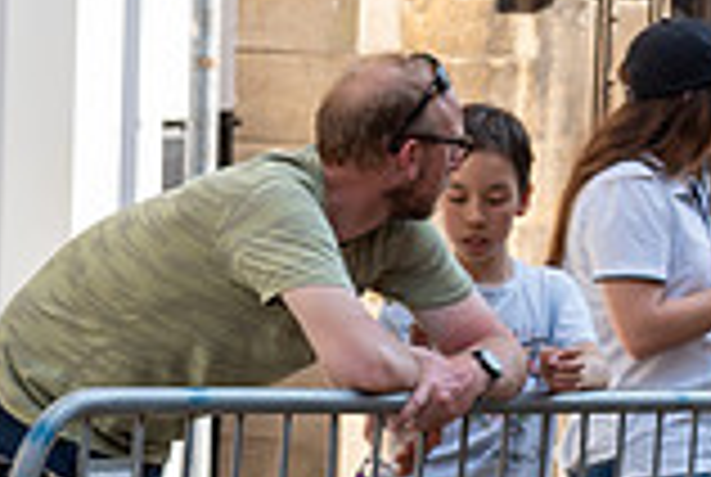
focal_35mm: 263
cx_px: 1053
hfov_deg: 7.7
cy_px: 220
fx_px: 5204
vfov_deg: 5.2
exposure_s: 1/500
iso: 100
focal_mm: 43
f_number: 3.5
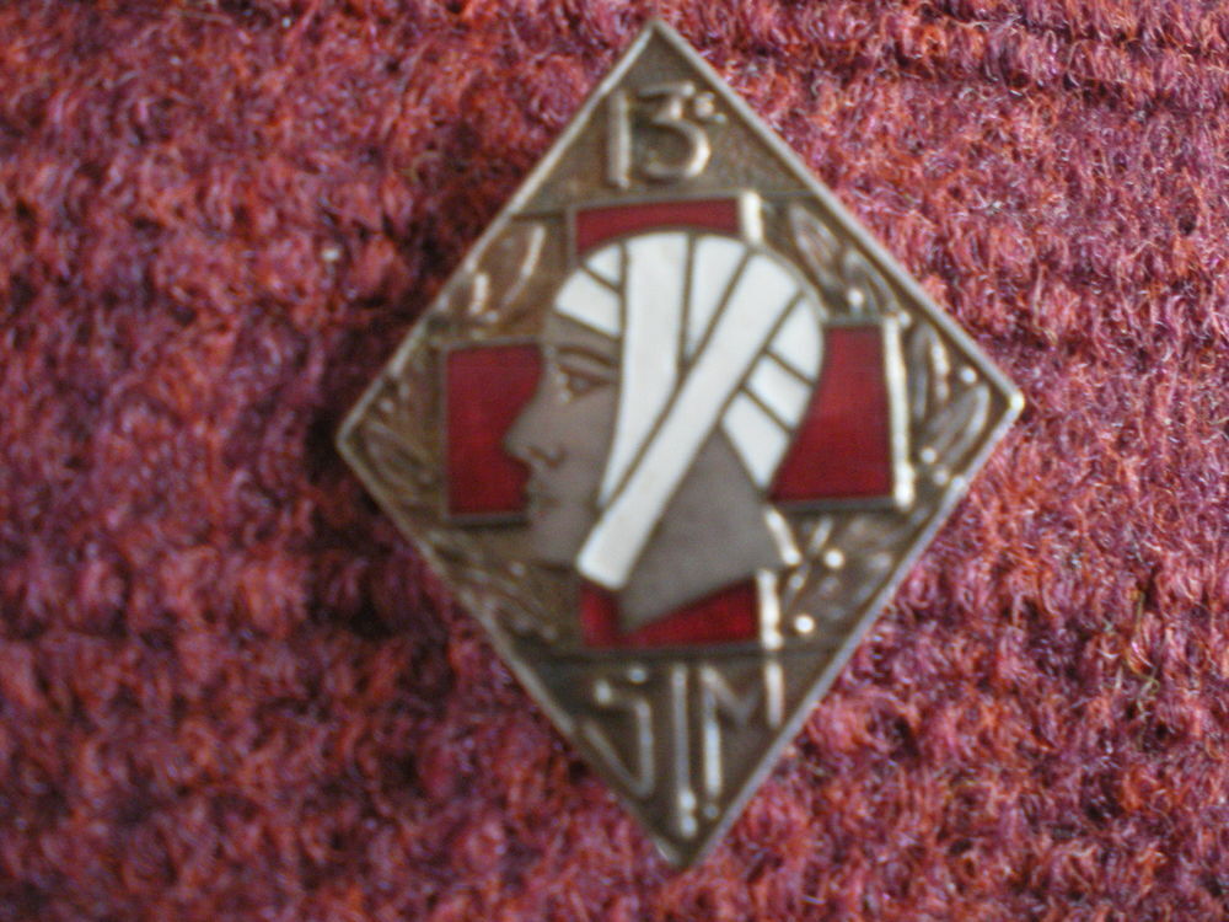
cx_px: 614
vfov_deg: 37.7
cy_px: 461
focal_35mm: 38
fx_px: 1349
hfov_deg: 49.0
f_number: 3.1
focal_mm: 6.3
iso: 400
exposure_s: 1/13
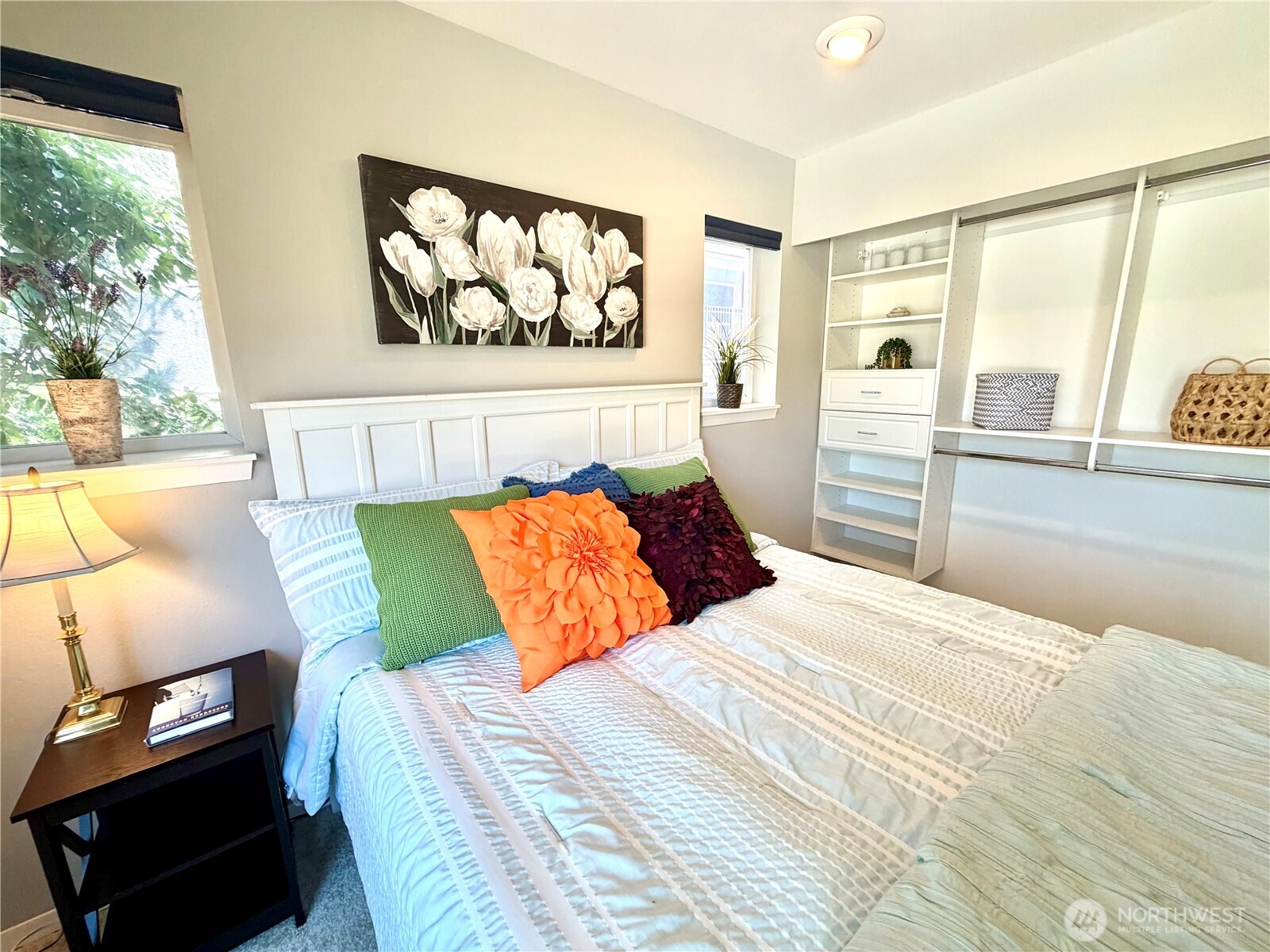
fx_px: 514
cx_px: 635
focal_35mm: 14
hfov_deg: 102.1
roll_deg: +1.4
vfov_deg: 85.7
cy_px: 476
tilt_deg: -10.3
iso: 160
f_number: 2.2
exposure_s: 1/120
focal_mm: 2.22
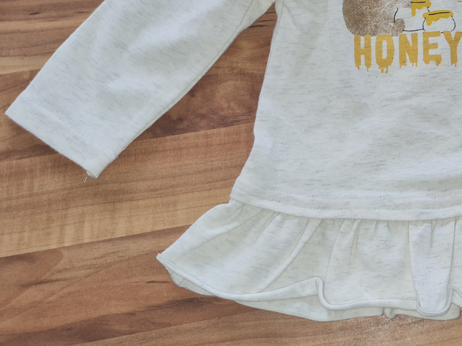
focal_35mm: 52
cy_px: 57
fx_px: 694
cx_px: 444
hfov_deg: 34.1
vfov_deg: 27.3
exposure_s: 1/100
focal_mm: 5.4
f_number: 1.8
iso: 125
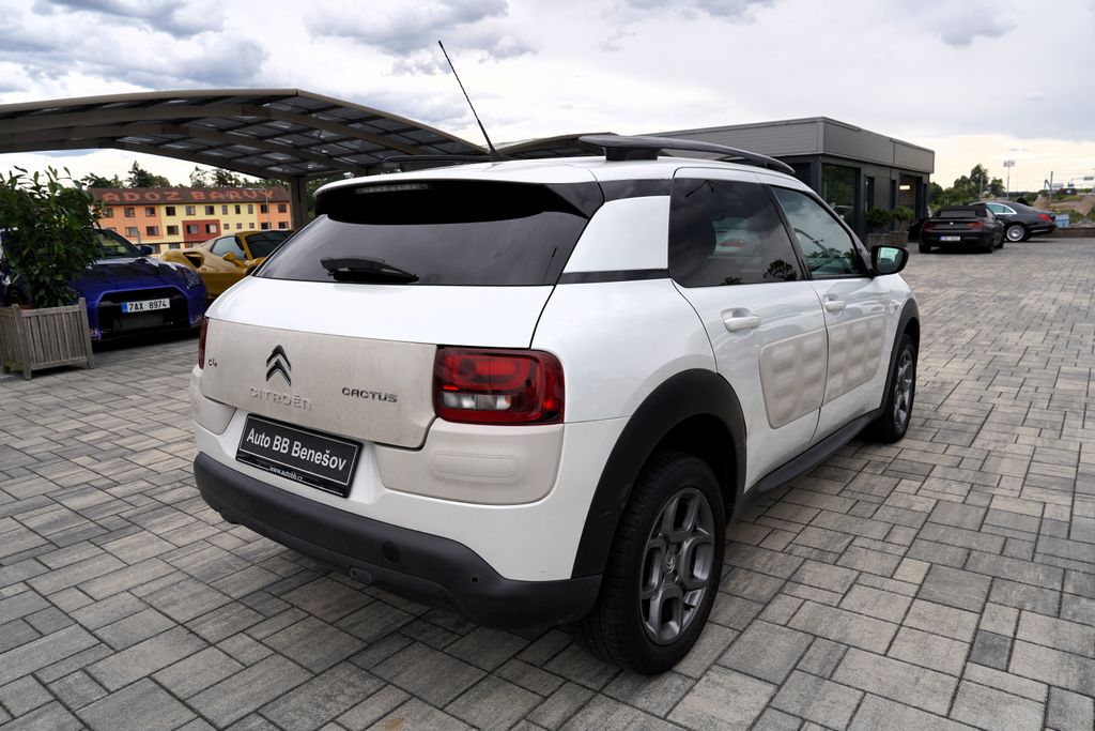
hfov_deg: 73.7
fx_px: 730
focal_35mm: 24
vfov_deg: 53.1
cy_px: 366
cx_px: 548
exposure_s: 1/200
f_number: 7.1
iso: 100
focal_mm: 24
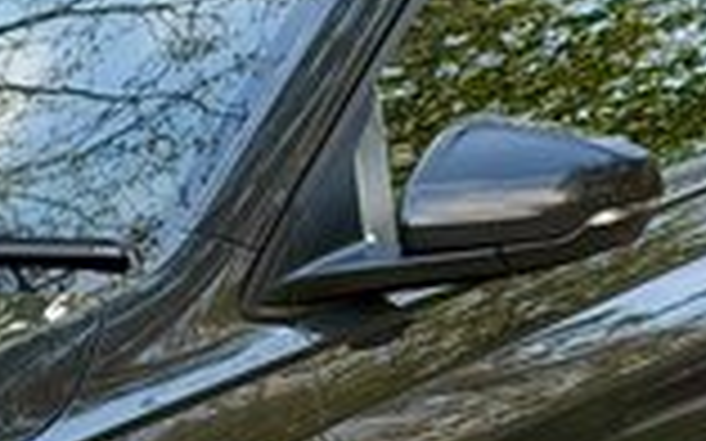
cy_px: 706
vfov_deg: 5.0
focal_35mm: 260
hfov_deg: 8.0
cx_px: -72
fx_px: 5001
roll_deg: +0.0
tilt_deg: -14.5
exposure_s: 1/134
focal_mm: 6.76
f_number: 1.78
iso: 50
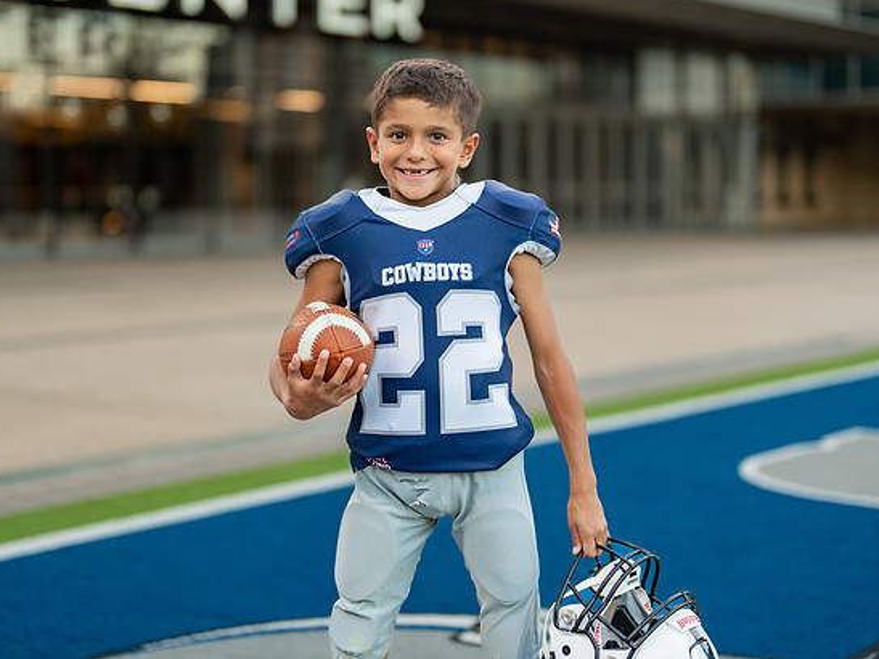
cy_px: 298
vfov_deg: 24.0
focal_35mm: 61
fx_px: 1549
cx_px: 422
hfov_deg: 31.7
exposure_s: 1/400
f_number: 1.2
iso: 160
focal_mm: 50
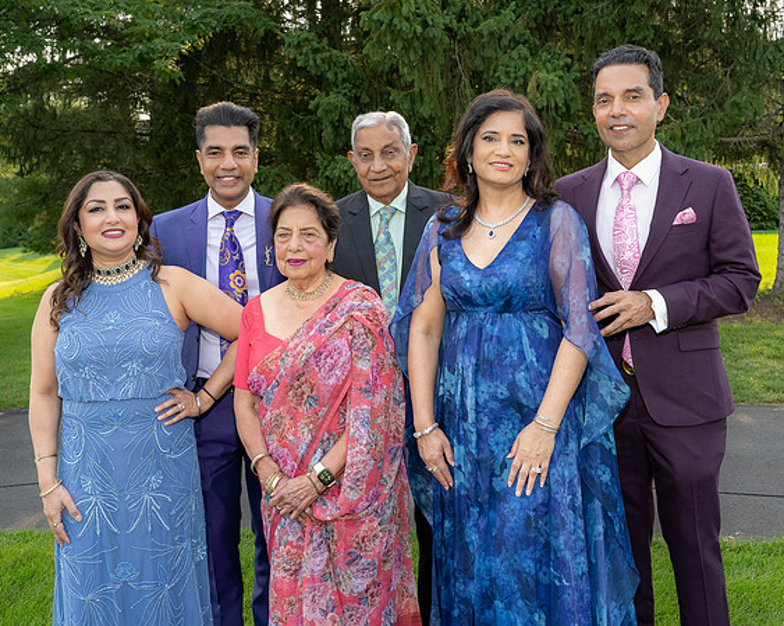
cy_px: 300
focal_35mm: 40
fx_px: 937
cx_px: 440
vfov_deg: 37.0
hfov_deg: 45.3
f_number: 8
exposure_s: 1/250
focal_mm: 34
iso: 1250
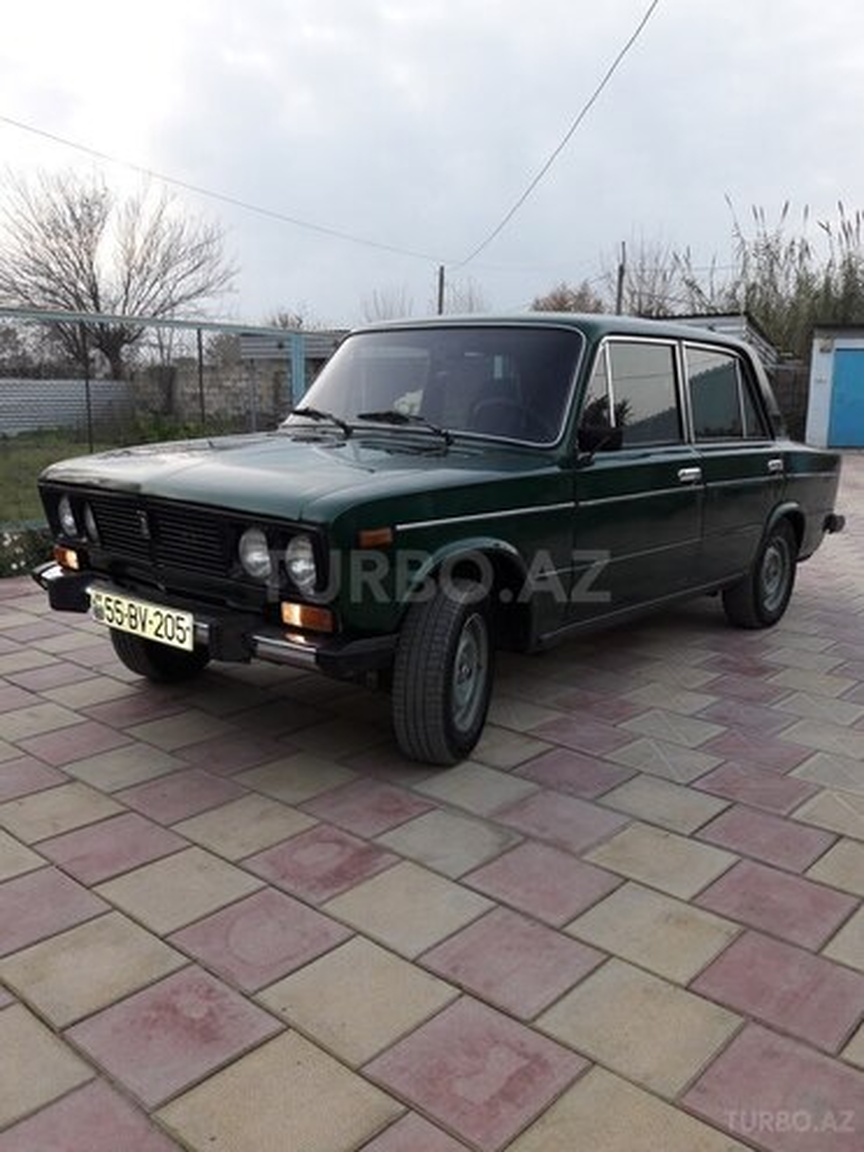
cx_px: 432
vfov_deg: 63.4
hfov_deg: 49.7
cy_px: 576
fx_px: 932
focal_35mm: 28
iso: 40
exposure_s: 1/33
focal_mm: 3.7
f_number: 1.9
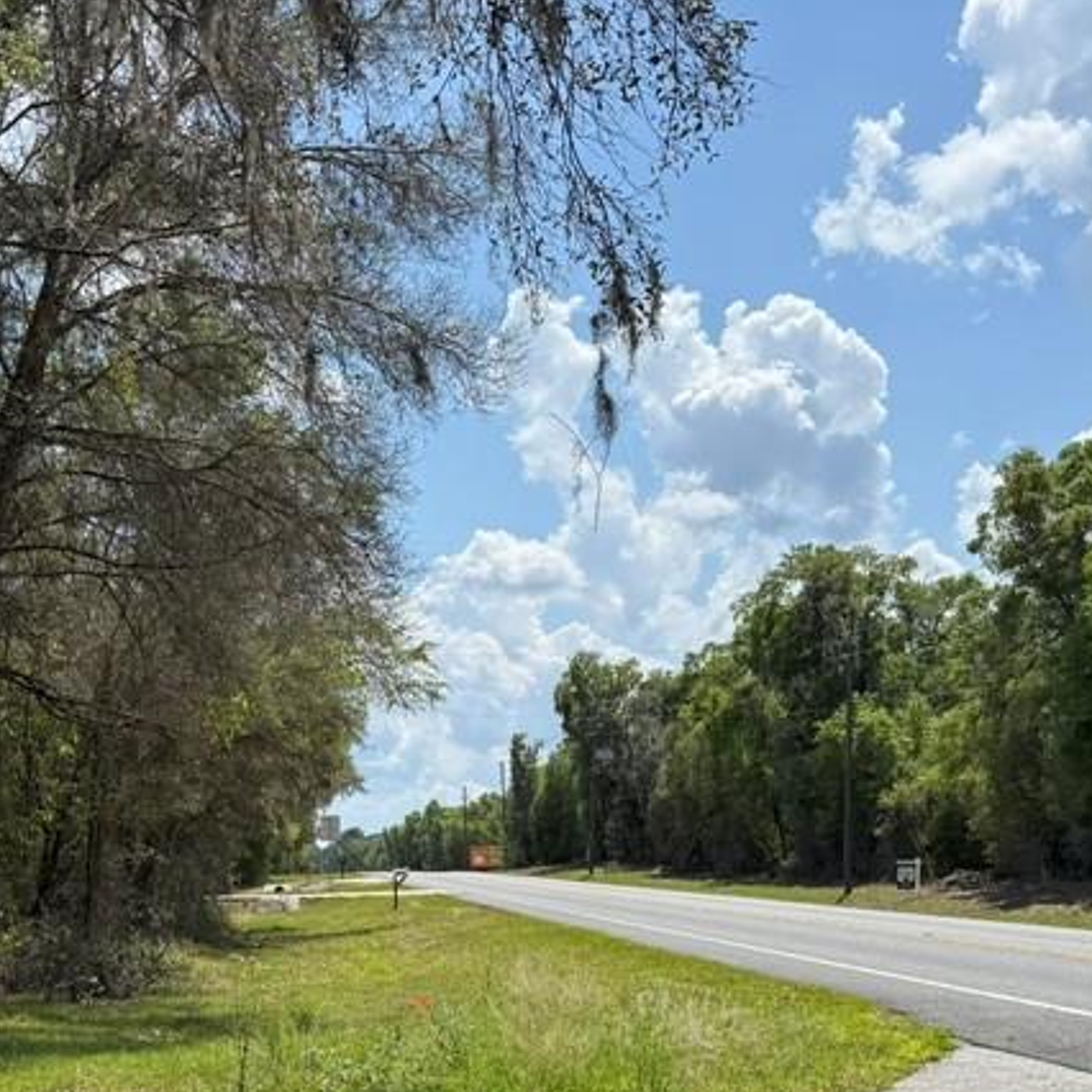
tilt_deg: +1.5
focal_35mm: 51
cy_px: 882
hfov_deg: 33.1
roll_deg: +1.5
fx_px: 1820
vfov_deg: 32.4
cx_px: 364
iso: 80
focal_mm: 6.76
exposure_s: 1/5714
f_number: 1.78
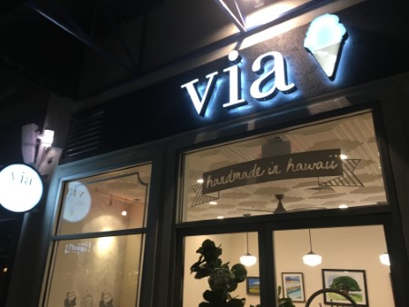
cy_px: 154
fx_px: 343
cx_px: 204
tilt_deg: +22.9
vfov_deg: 48.3
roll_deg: -1.0
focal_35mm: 29
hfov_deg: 61.6
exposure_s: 1/30
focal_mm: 4.15
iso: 80
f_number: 2.2
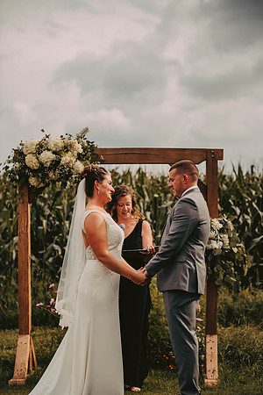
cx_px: 132
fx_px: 1008
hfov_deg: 14.9
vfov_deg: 22.1
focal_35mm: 92
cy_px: 198
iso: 200
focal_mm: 92
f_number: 2.8
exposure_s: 1/2500
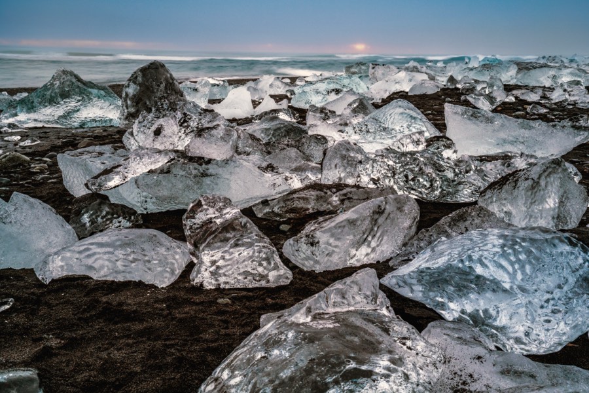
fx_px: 753
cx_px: 294
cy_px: 196
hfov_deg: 42.7
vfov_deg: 29.2
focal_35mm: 46
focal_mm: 46
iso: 500
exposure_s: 1.3
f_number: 22
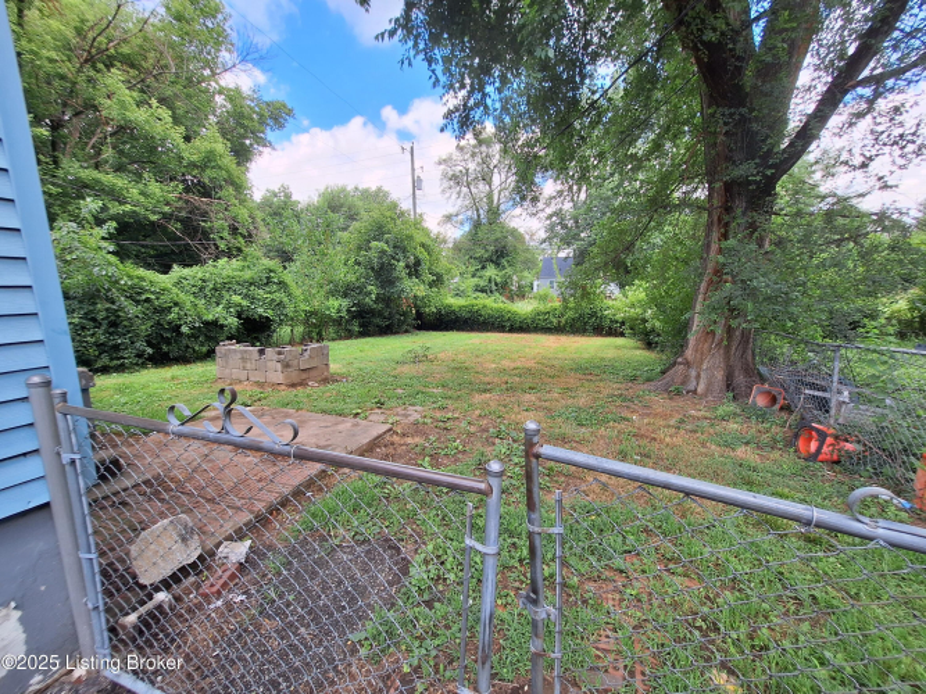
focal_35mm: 13
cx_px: 463
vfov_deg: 89.9
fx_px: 348
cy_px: 347
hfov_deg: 106.2
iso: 40
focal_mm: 1.74
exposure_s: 1/212
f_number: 2.2
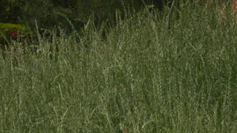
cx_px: -152
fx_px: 3789
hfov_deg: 3.6
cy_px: -115
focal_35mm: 603
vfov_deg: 2.0
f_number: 10
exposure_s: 1/350
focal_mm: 80
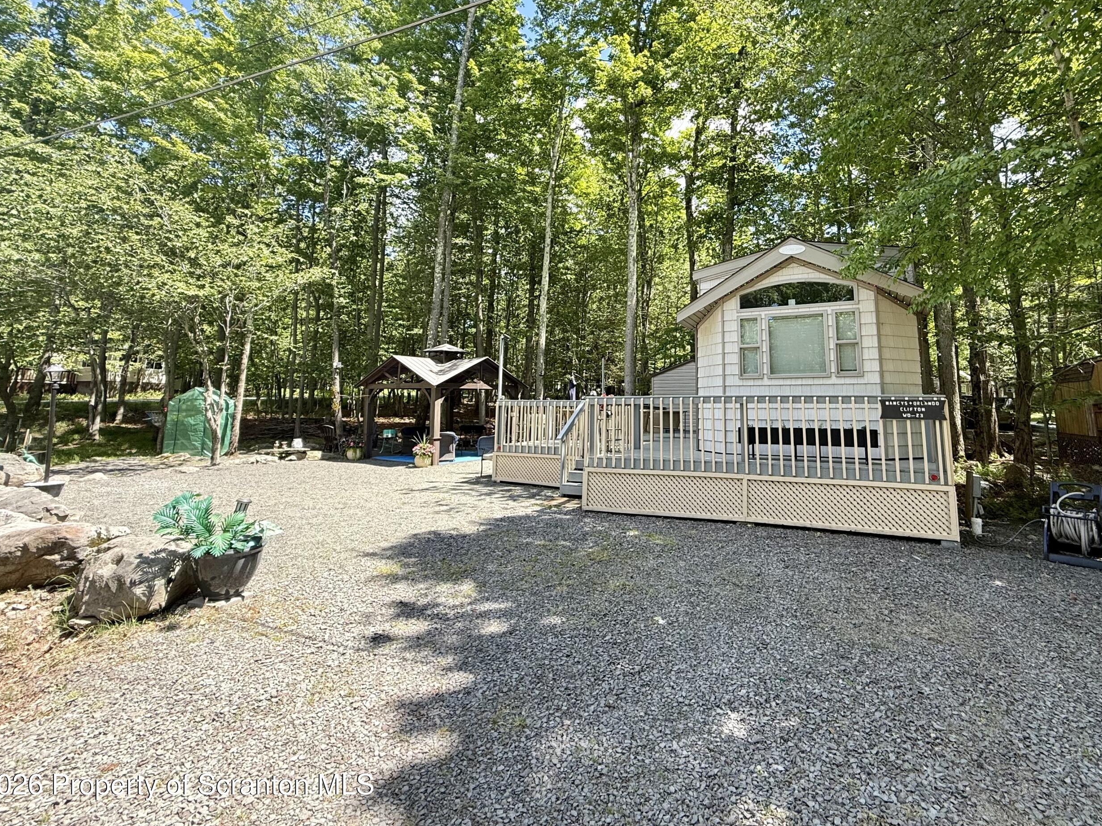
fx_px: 541
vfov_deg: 73.9
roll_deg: -0.6
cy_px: 329
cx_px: 627
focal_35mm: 17
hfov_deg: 90.5
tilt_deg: +9.3
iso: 50
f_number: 2.2
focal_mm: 2.22
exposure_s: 1/346
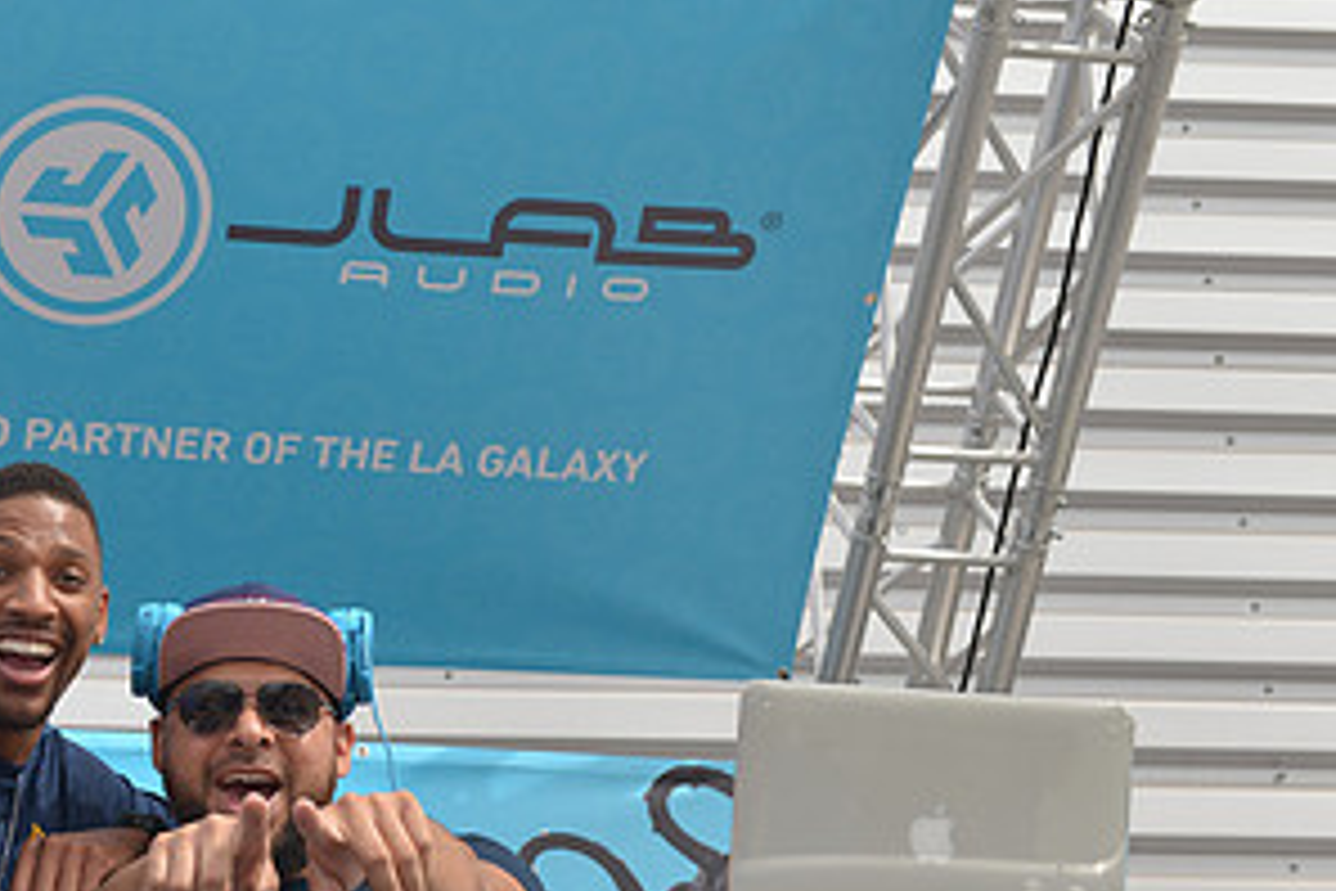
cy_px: 470
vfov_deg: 15.9
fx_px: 3191
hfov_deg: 23.0
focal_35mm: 86
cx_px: 130
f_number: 5
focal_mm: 44
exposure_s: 1/1000
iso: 200
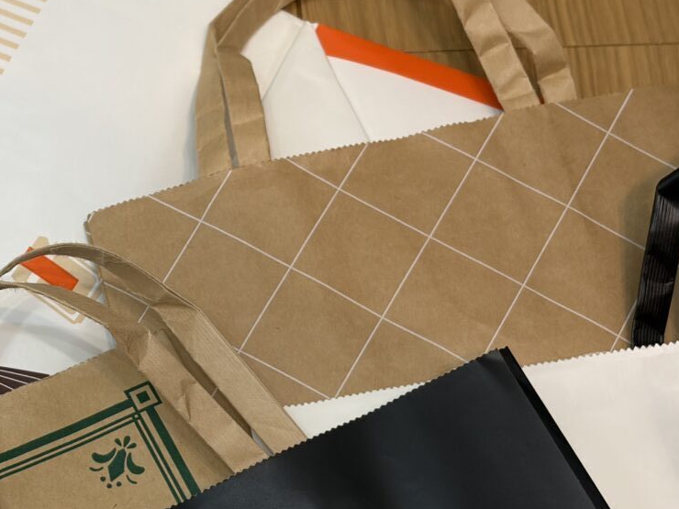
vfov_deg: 16.4
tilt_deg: -61.9
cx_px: 116
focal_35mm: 90
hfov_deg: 21.4
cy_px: 356
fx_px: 1765
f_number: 1.6
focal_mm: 5.96
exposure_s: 1/50
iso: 80
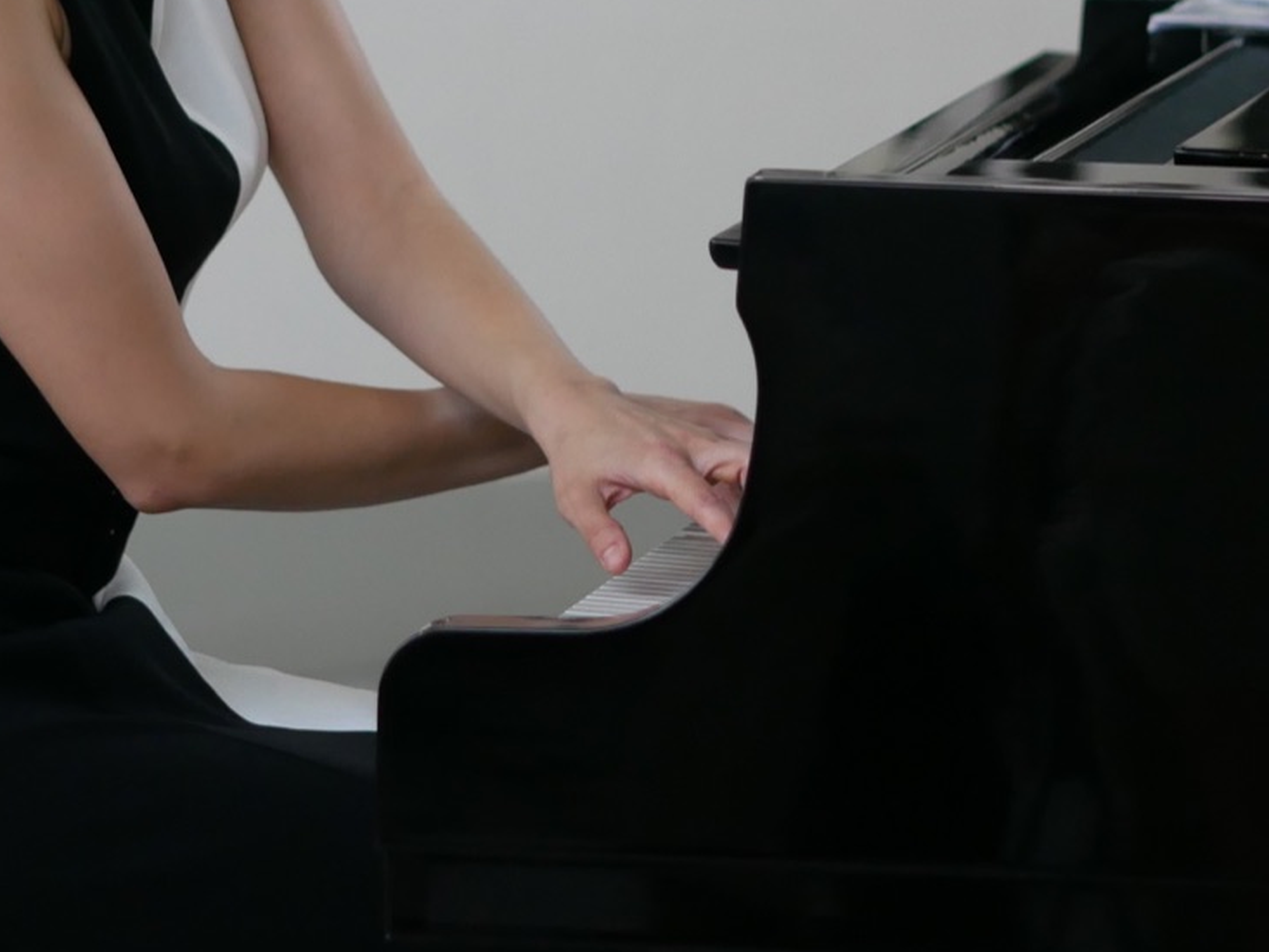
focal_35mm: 383
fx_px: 14043
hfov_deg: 5.2
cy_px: 77
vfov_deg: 3.9
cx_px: 500
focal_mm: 78
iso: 800
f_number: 2
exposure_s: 1/200
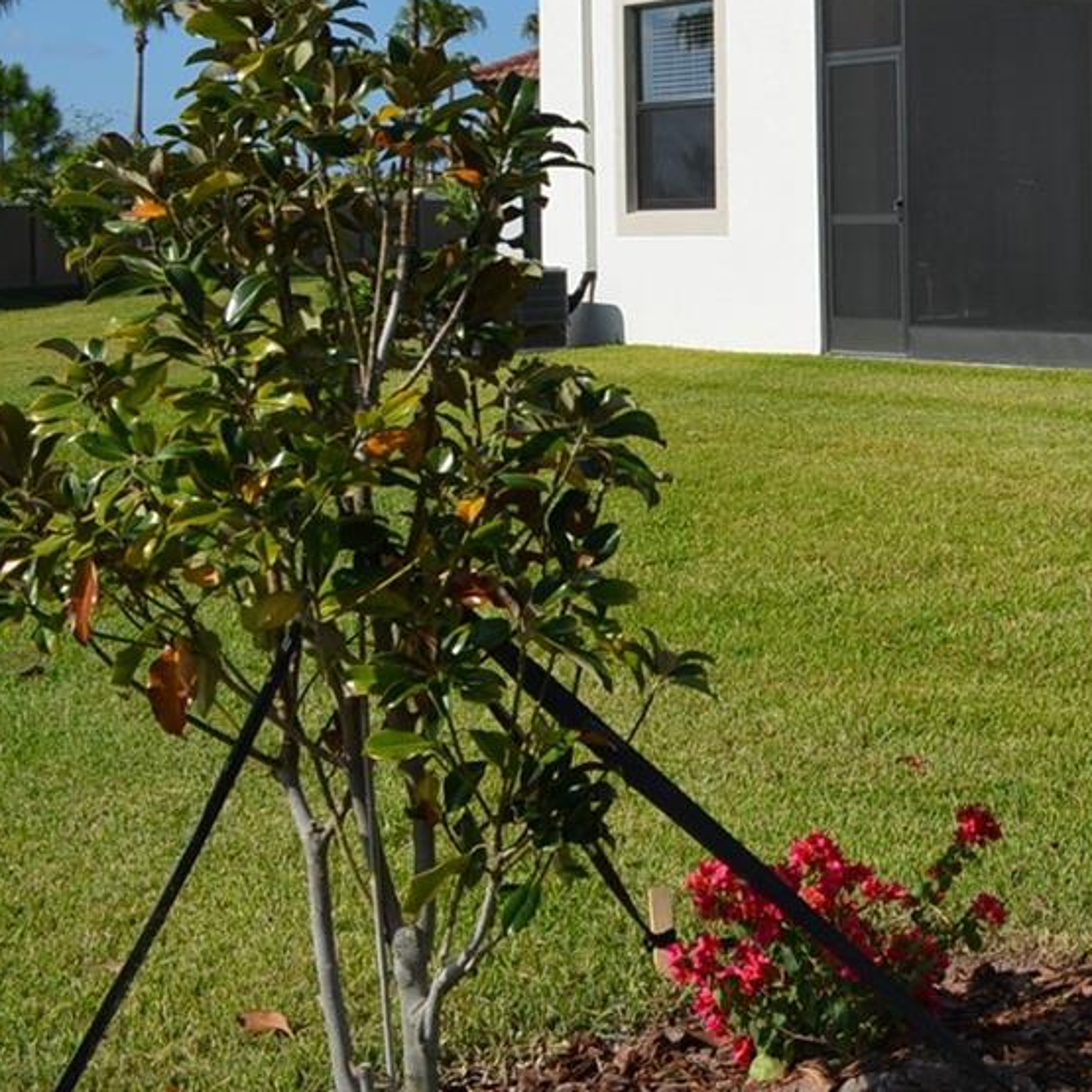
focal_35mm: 66
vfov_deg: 25.6
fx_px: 2356
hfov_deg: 22.9
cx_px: 1456
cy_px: 213
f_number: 9
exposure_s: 1/320
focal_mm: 18
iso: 100
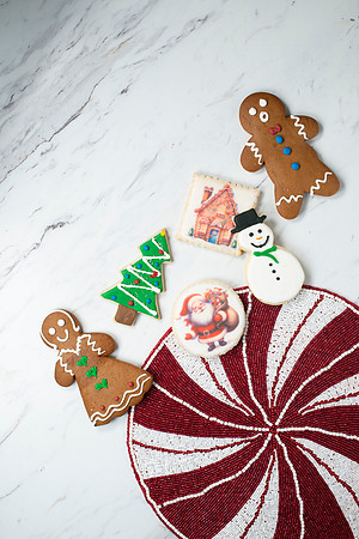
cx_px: 180
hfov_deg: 27.0
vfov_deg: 39.6
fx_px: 748
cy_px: 270
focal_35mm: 50
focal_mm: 50
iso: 200
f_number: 7.1
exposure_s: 1/200
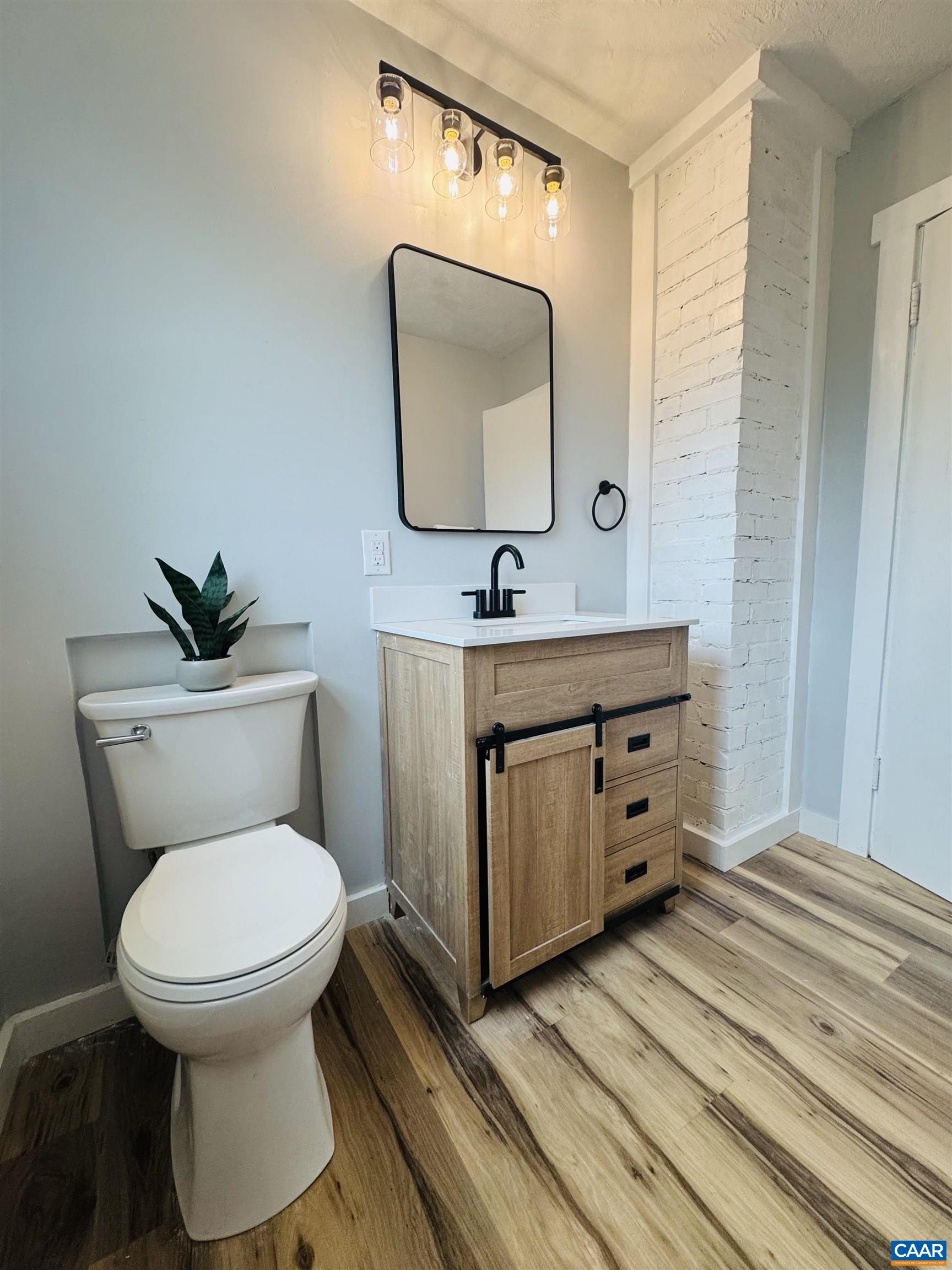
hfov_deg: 85.7
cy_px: 635
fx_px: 513
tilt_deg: -6.9
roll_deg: +1.8
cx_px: 476
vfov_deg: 102.1
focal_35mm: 14
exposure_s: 1/120
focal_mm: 2.22
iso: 160
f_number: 2.2
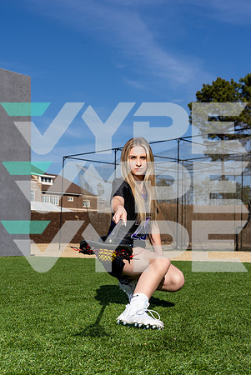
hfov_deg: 27.1
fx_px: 522
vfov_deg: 39.6
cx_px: 126
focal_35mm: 50
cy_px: 188
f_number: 7.1
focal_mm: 50
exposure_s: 1/320
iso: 64
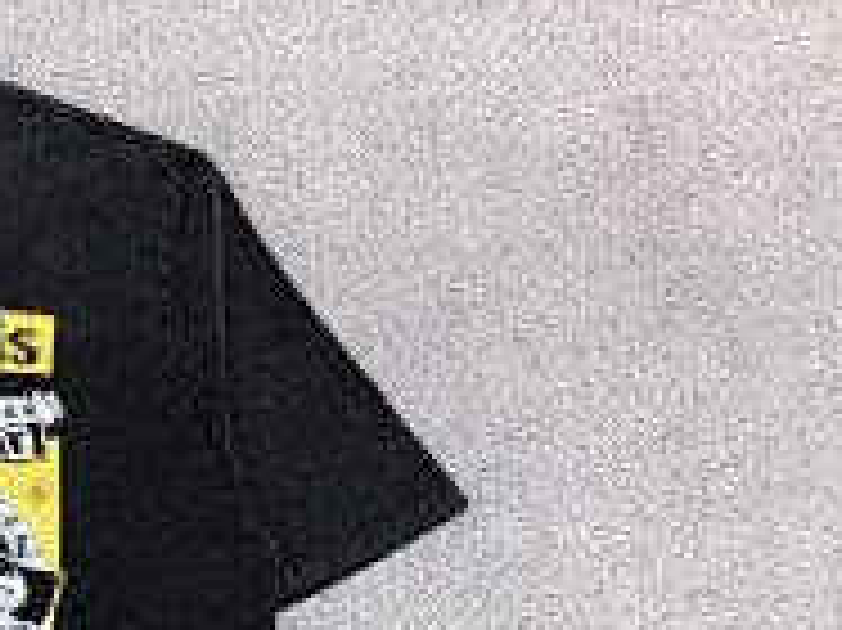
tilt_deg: -70.3
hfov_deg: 23.3
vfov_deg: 18.7
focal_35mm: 75
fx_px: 1823
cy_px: 718
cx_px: -225
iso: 20
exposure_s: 1/128
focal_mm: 4
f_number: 1.8
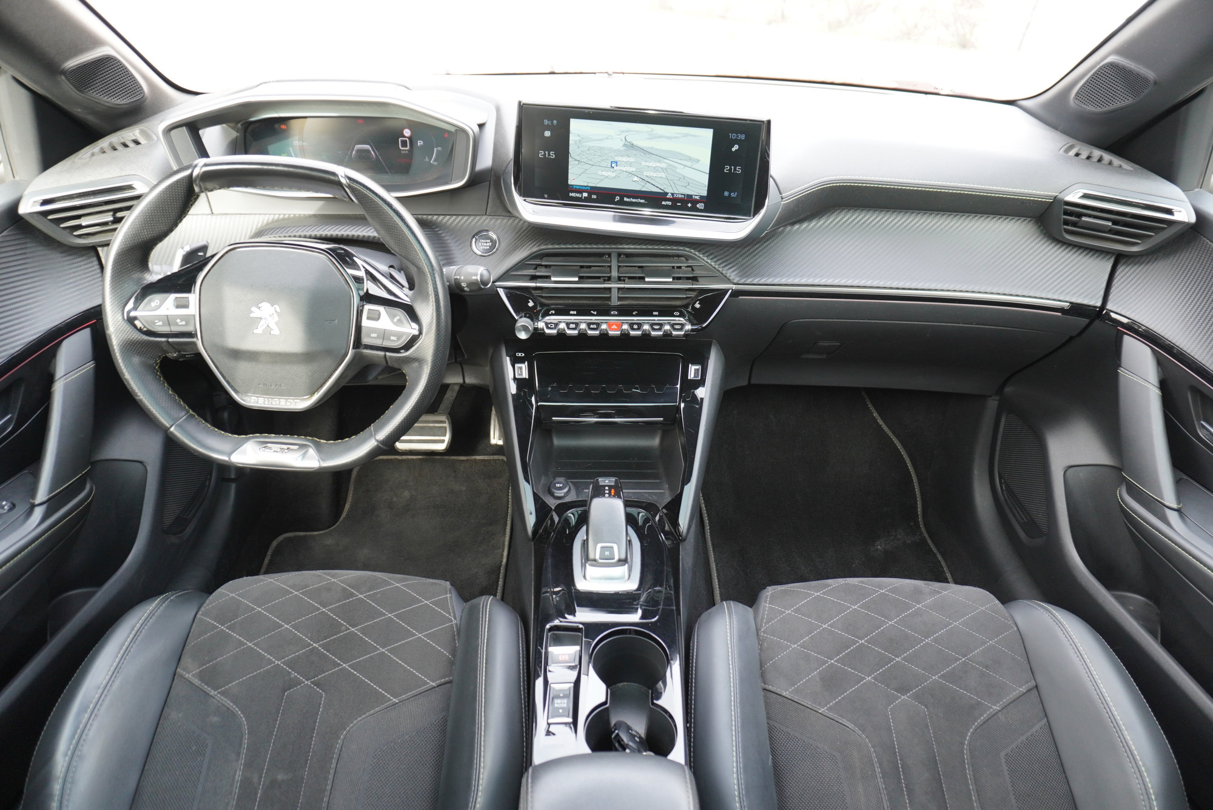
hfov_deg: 73.7
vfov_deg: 53.2
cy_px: 405
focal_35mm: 24
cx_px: 606
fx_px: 809
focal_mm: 16
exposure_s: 1/30
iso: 320
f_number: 3.5
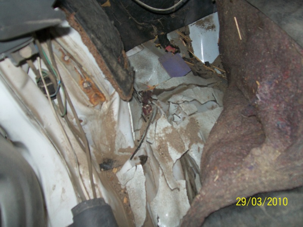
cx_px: 152
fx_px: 315
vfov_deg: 39.7
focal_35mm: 36
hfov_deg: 51.4
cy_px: 114
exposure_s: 1/30
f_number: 2.7
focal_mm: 6
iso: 80
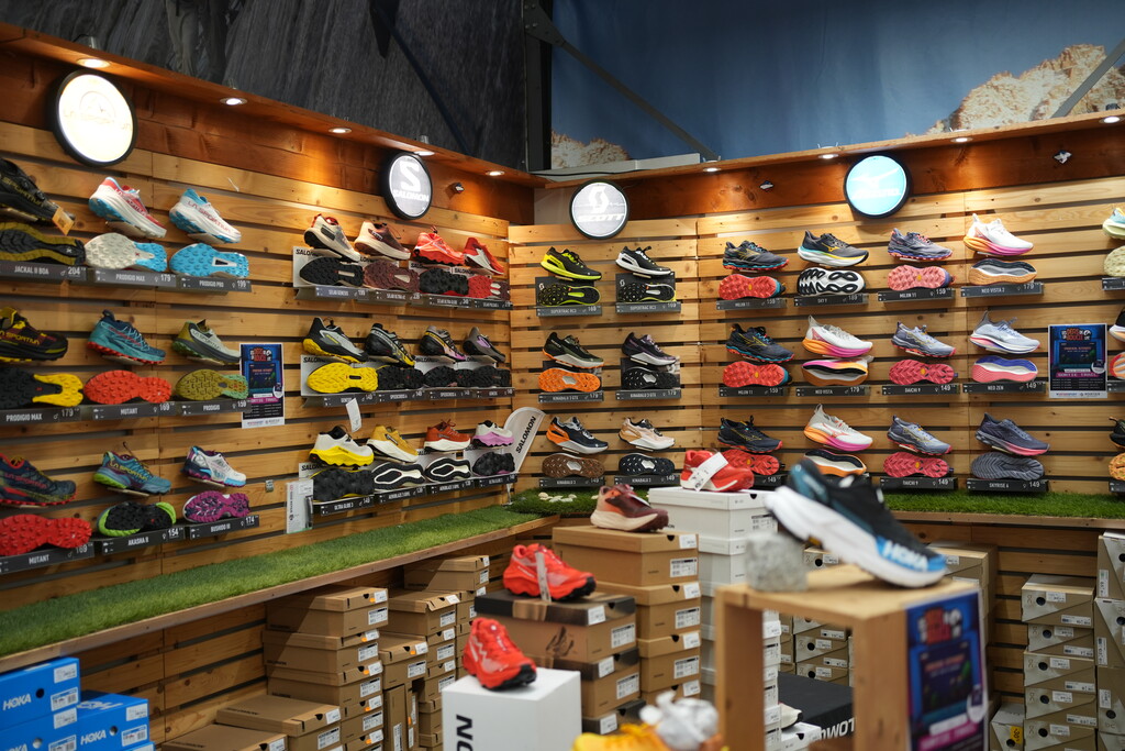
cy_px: 376
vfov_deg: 37.9
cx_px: 562
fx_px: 1094
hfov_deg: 54.4
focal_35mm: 35
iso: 250
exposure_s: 1/160
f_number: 2.2
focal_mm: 35
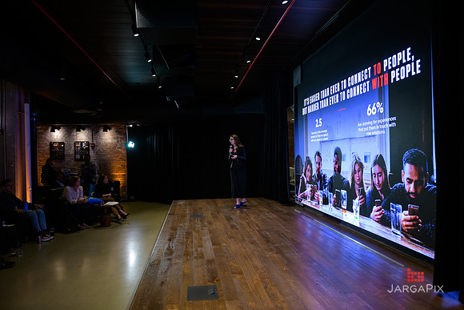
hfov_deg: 73.7
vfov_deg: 53.2
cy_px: 155
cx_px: 232
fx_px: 309
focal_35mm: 24
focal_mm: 24
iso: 1250
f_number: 3.2
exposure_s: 1/200
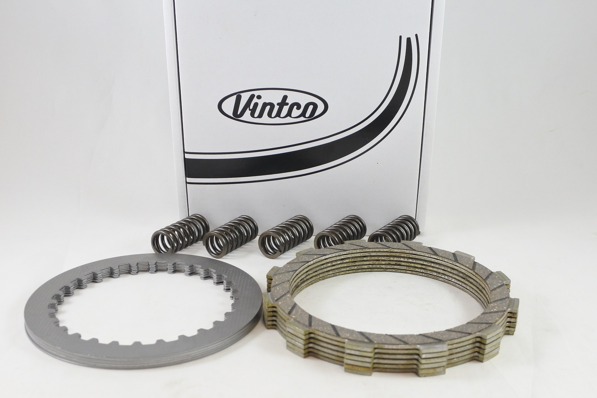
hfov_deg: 54.4
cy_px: 189
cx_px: 304
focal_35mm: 35
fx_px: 580
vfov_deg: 37.8
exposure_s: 1/125
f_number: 3.8
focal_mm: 12.1
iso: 450
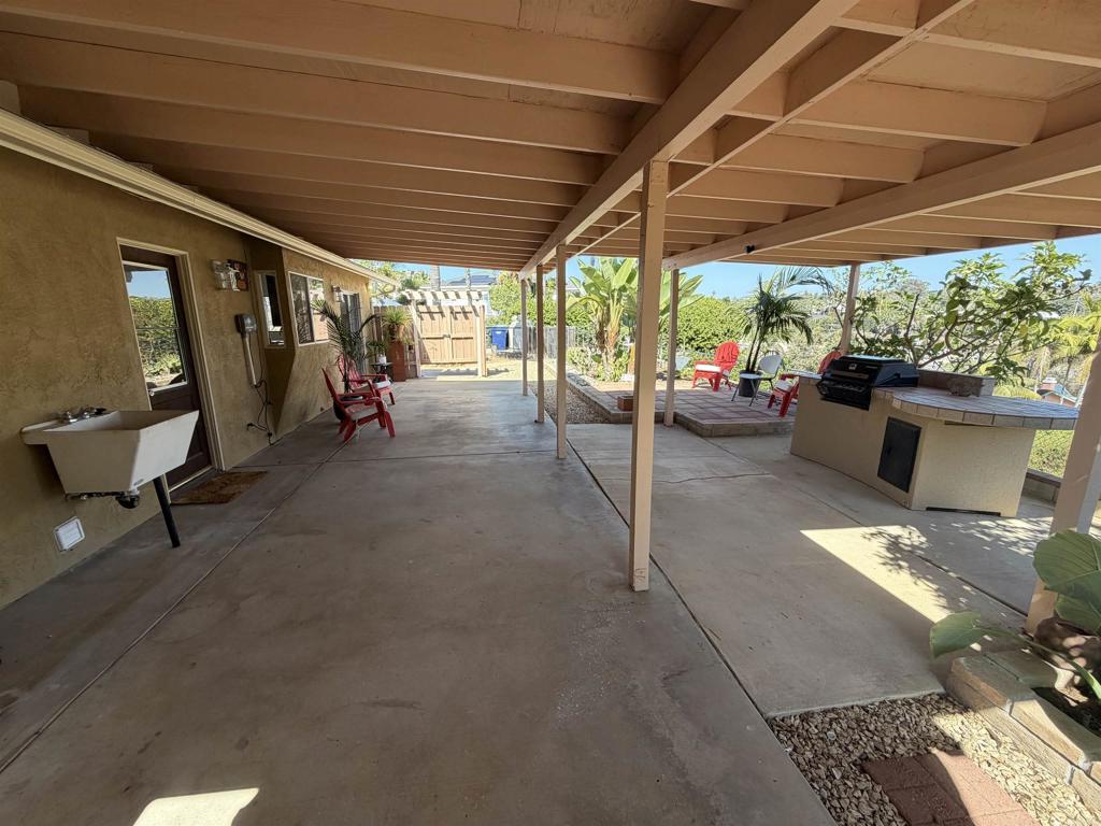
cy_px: 413
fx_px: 445
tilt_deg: -12.8
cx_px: 550
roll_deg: +0.5
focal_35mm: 14
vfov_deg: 85.7
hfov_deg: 102.1
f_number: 2.2
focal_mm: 2.22
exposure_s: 1/230
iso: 50
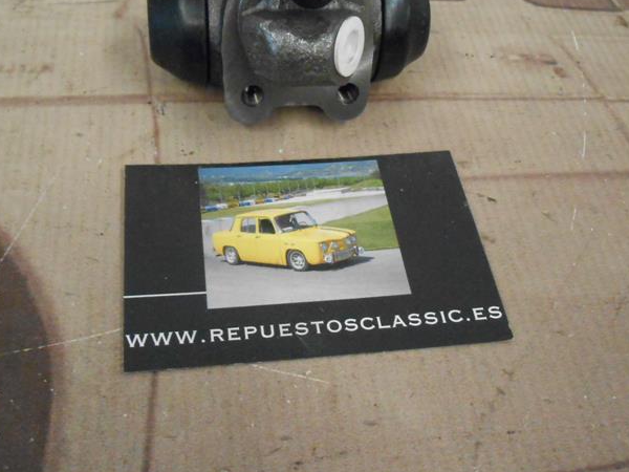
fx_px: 727
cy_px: 175
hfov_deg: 46.7
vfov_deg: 35.7
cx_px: 273
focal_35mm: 40
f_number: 3.8
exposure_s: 1/25
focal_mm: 5.3
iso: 800
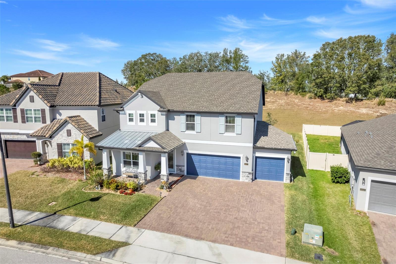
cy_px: 132
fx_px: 242
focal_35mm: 22
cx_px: 198
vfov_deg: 57.2
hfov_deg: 78.6
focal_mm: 8.38
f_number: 2.8
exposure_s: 1/640
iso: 120
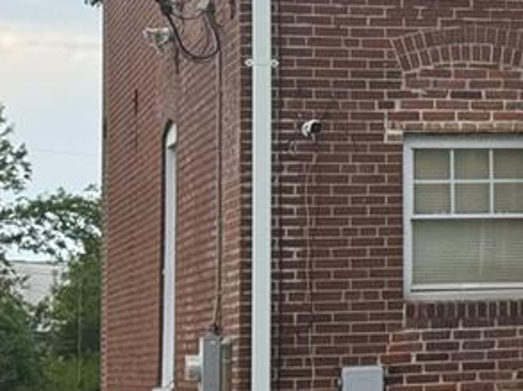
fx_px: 2535
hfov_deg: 11.1
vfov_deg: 8.8
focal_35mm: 168
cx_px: 896
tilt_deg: +5.7
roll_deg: +1.5
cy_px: 68
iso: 100
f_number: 1.78
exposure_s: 1/2762
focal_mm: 6.76
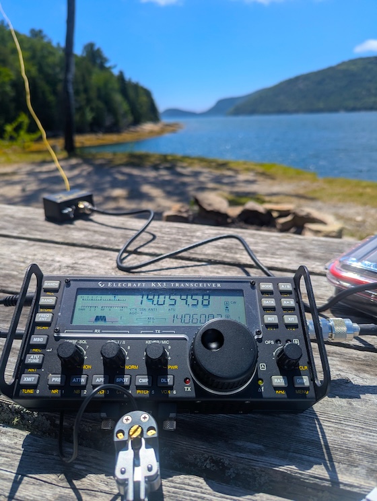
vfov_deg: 71.5
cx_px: 188
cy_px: 250
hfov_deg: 56.9
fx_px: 348
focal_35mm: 24
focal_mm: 6.81
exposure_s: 1/3534
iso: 42
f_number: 1.85
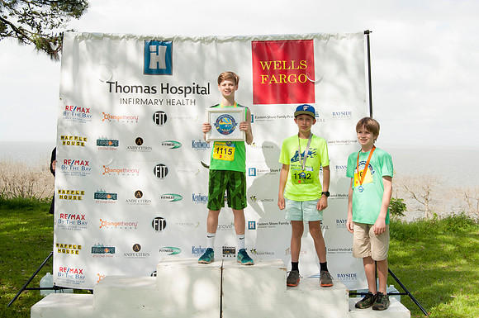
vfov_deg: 28.9
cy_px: 159
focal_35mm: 46
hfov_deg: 42.4
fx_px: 618
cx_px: 240
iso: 250
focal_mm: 31
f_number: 9
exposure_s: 1/200
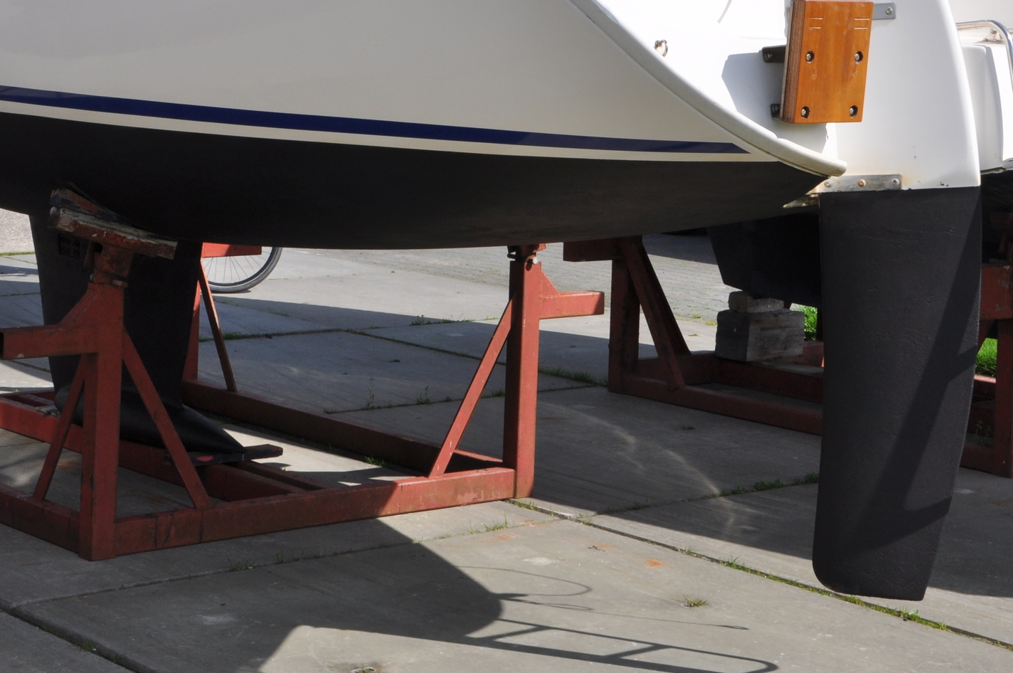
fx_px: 2220
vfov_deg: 17.1
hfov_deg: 25.7
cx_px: 514
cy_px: 114
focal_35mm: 79
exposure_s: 1/200
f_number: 14
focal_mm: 30
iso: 200
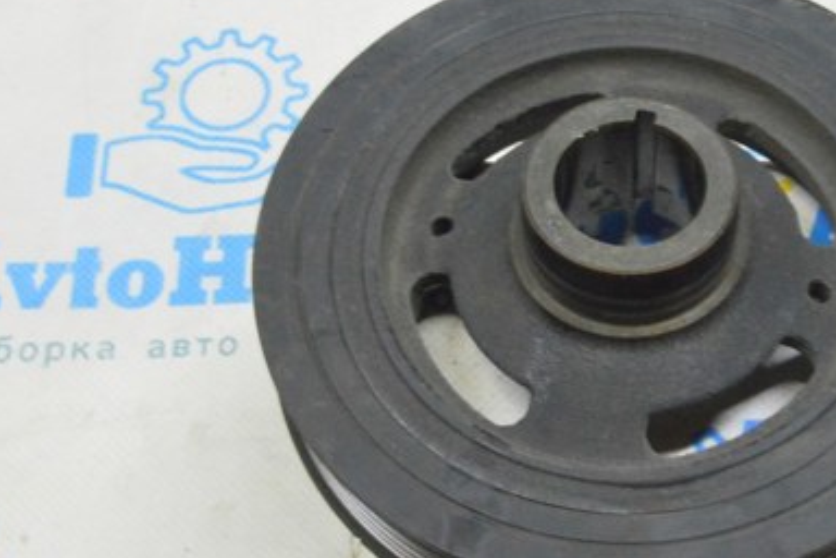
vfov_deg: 17.1
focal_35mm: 80
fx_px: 1858
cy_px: 256
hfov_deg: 25.0
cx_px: 651
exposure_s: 1/15
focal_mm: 32
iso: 6400
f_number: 20
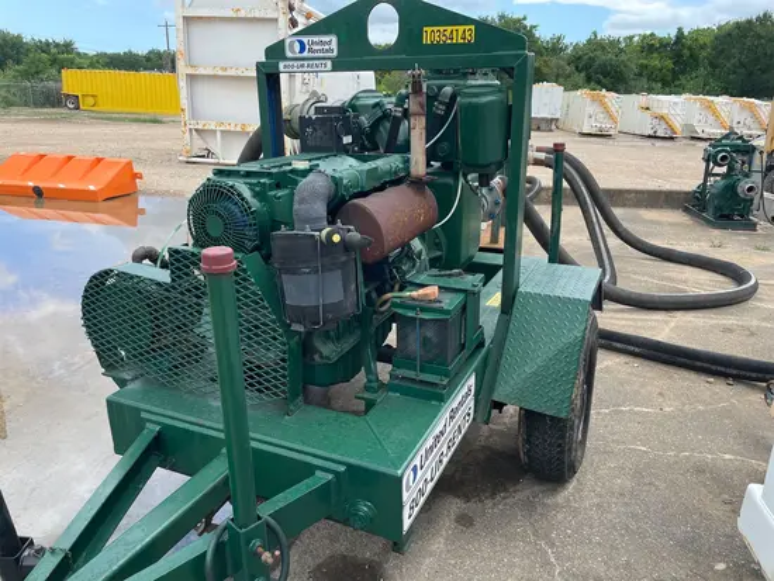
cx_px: 387
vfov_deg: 53.1
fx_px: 582
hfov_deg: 67.3
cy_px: 290
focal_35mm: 26
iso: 50
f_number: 1.6
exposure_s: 1/1531
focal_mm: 4.2
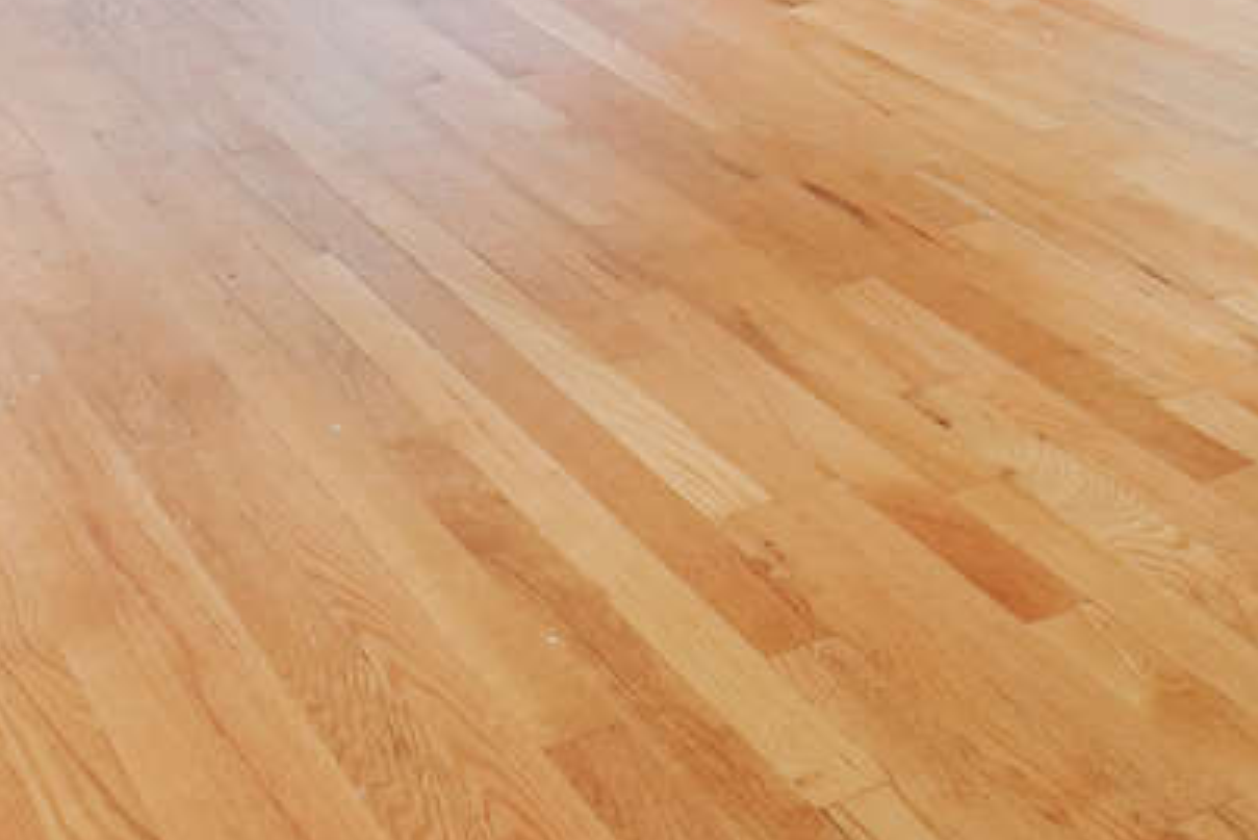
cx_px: 1152
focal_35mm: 67
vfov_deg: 16.6
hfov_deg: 28.8
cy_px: -724
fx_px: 2342
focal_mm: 10
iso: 320
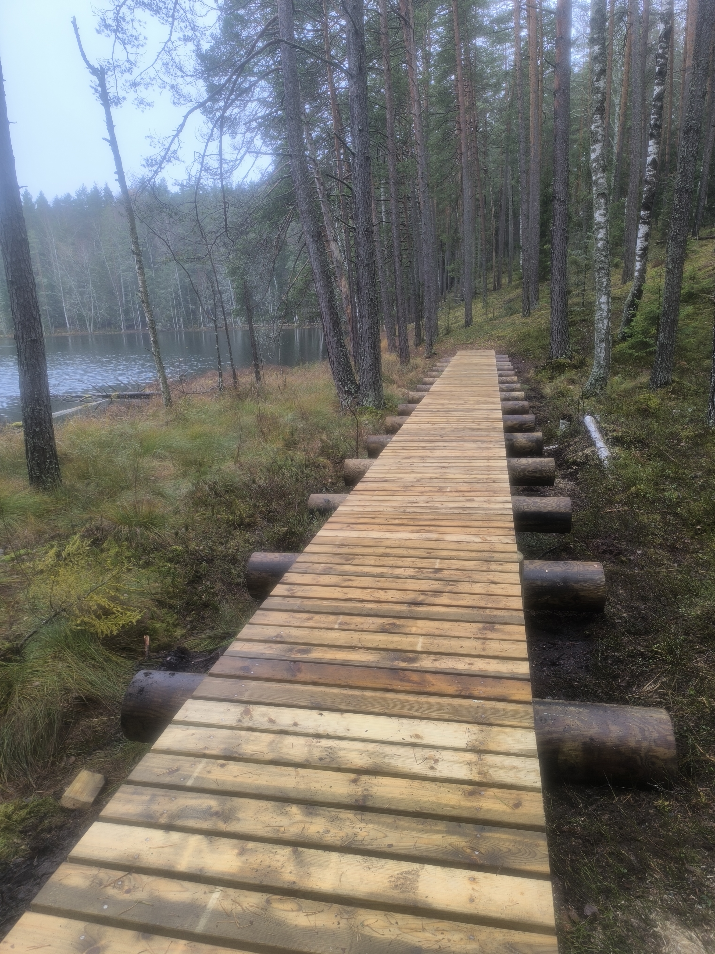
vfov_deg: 73.9
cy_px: 477
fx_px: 633
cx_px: 358
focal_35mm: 23
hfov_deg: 58.9
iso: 100
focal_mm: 6.14
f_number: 1.65
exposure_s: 1/100
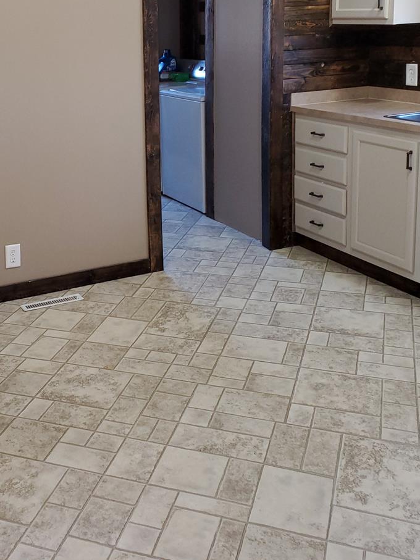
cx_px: 90
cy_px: 141
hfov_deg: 32.8
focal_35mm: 43
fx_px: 696
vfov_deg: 42.5
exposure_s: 1/24
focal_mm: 4.3
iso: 125
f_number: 2.4
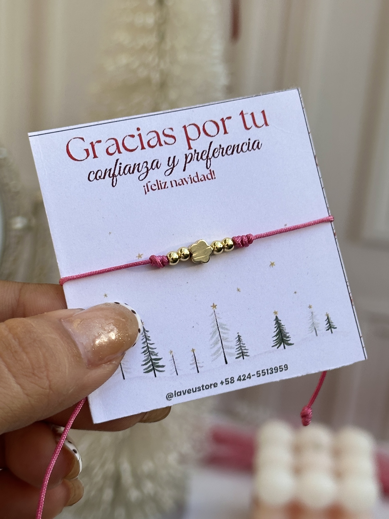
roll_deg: -5.6
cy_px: 260
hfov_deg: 30.3
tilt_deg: -21.5
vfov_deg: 39.7
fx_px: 719
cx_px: 194
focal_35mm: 48
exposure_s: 1/1073
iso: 64
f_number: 1.78
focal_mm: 6.86
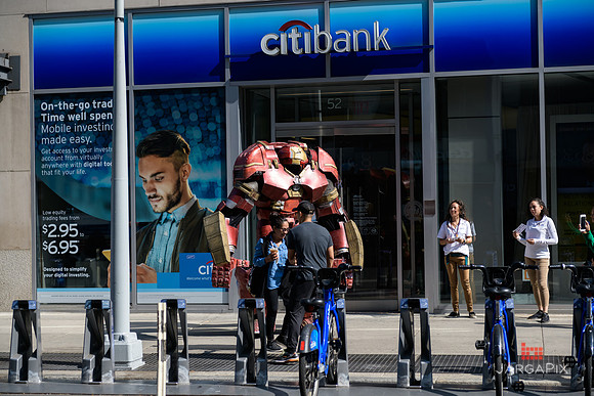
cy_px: 198
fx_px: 1155
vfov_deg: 19.5
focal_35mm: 70
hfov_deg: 28.8
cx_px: 297
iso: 200
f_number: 3.2
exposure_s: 1/2500
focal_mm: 70
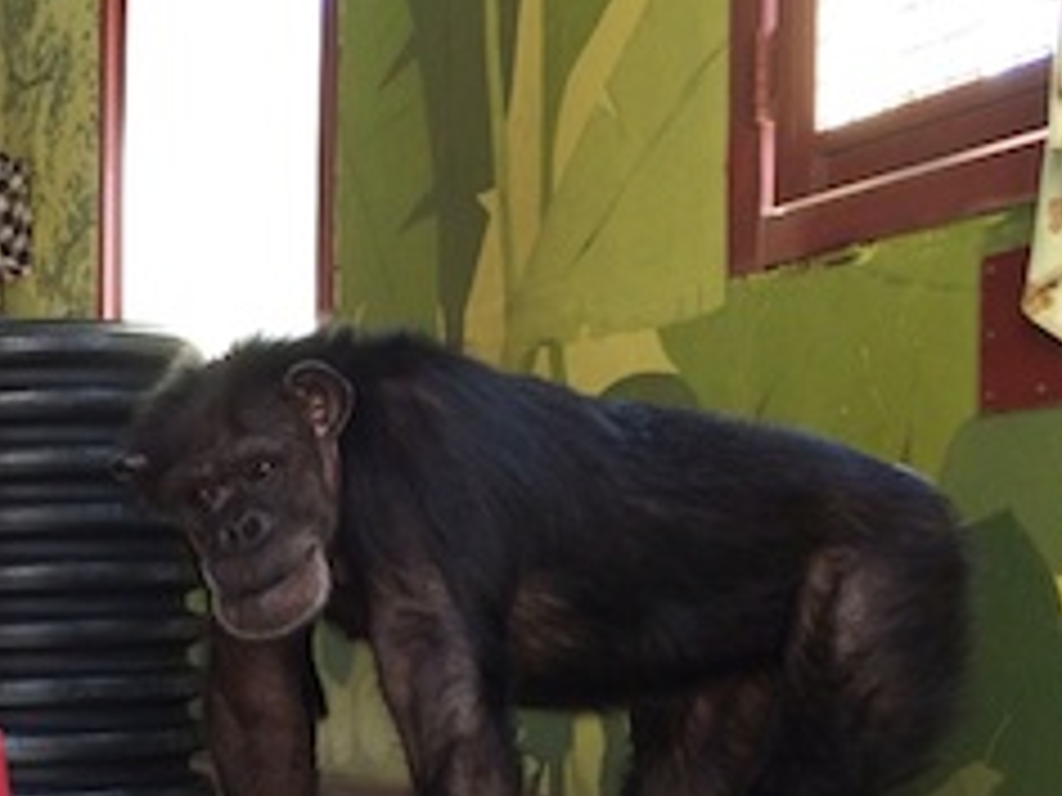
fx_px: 2301
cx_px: -207
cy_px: 686
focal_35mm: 75
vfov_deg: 19.4
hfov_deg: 23.7
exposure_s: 1/60
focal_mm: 4.12
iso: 50
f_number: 2.2
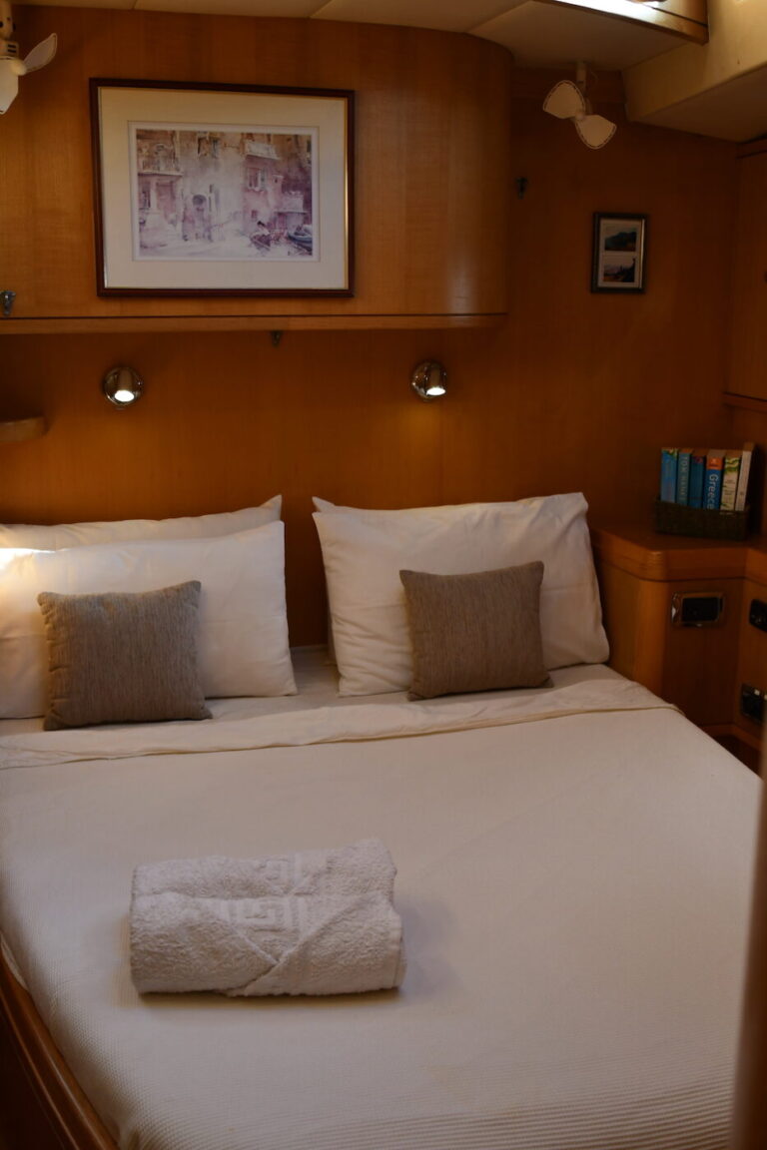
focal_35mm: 39
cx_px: 384
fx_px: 1246
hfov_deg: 34.2
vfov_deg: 49.6
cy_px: 575
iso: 640
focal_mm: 26
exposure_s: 1/250
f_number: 3.8
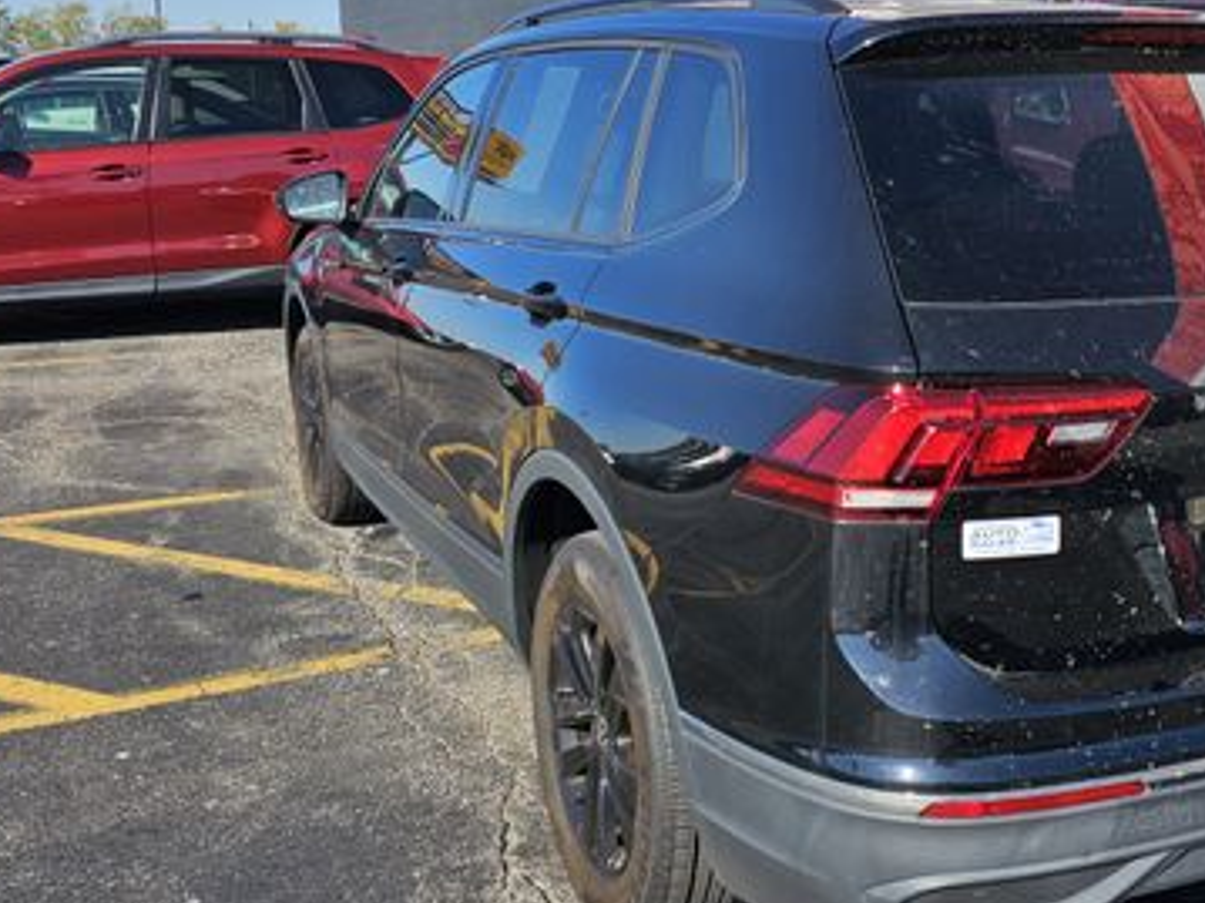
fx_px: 1427
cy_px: 339
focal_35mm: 41
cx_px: 920
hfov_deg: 44.1
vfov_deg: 34.9
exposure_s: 1/825
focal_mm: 6.3
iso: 10
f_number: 1.7
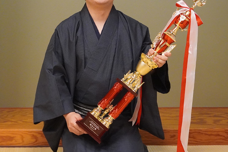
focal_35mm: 87
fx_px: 551
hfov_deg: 23.4
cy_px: 57
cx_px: 96
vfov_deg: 15.7
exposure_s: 1/160
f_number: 5
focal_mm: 34
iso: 5000
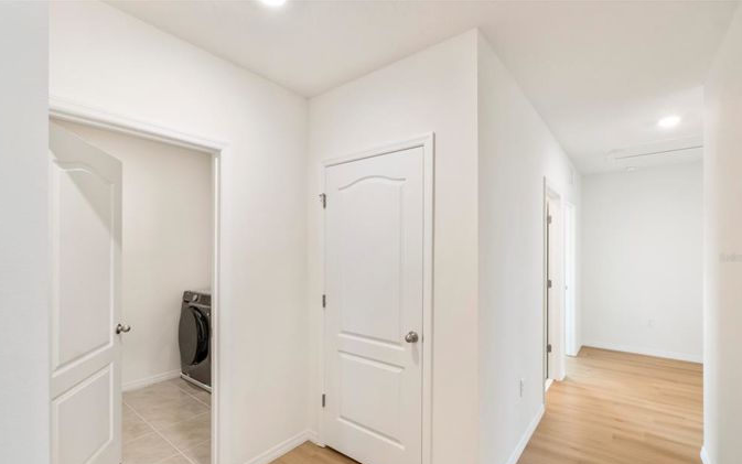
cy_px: 257
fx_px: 324
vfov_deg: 71.1
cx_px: 374
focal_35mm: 16
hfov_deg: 97.8
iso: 160
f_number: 13
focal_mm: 10
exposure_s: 1/2
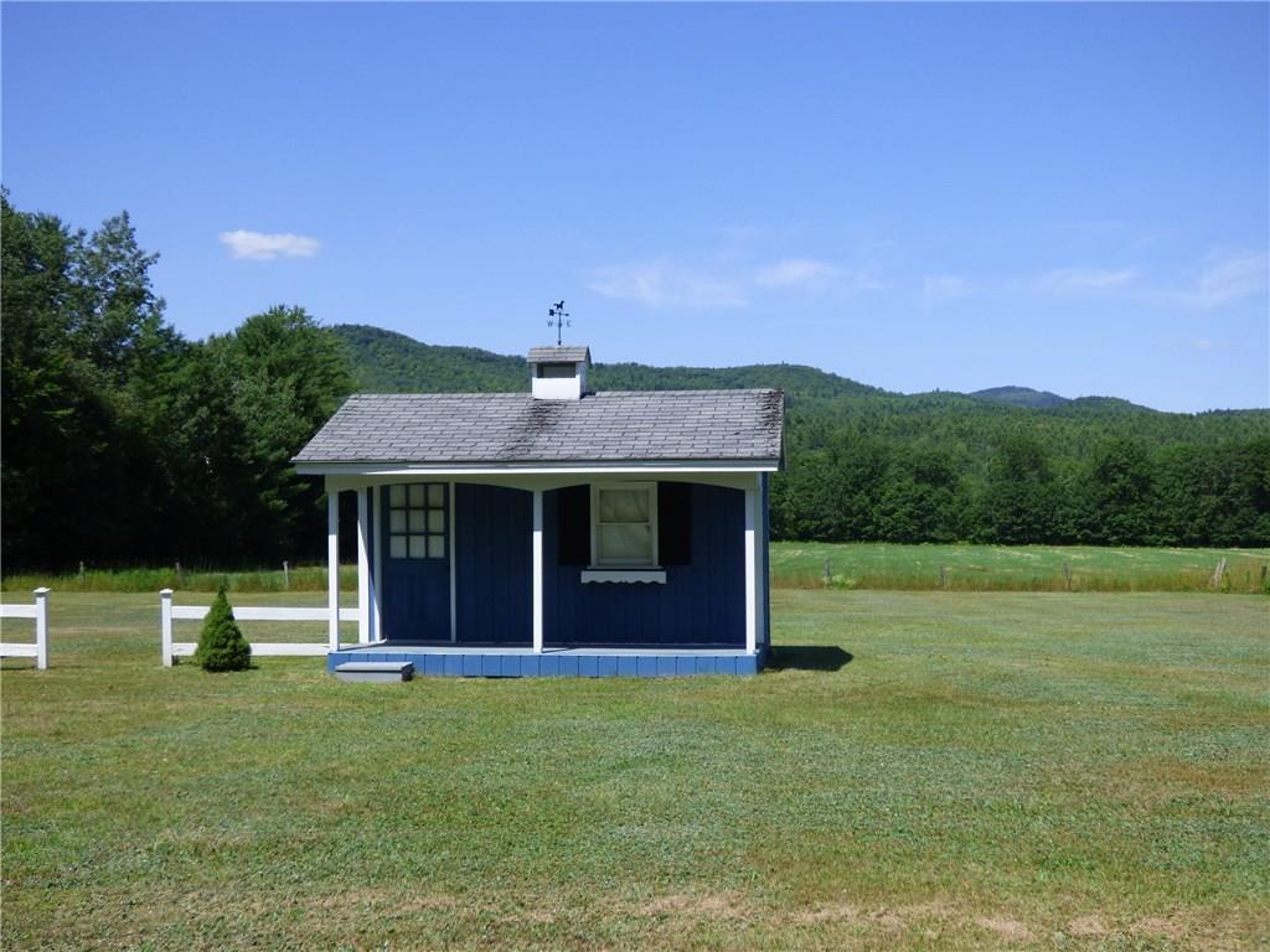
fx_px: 1504
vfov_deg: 35.1
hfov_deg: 45.8
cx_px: 635
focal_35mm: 41
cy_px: 476
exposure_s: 1/1000
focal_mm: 7.07
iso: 100
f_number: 3.6
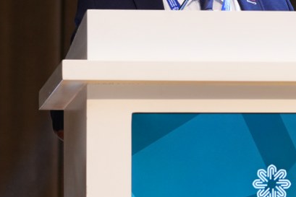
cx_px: 295
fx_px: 2780
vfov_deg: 4.1
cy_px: -8
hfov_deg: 6.1
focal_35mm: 338
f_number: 4
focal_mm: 90
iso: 1250
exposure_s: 1/160
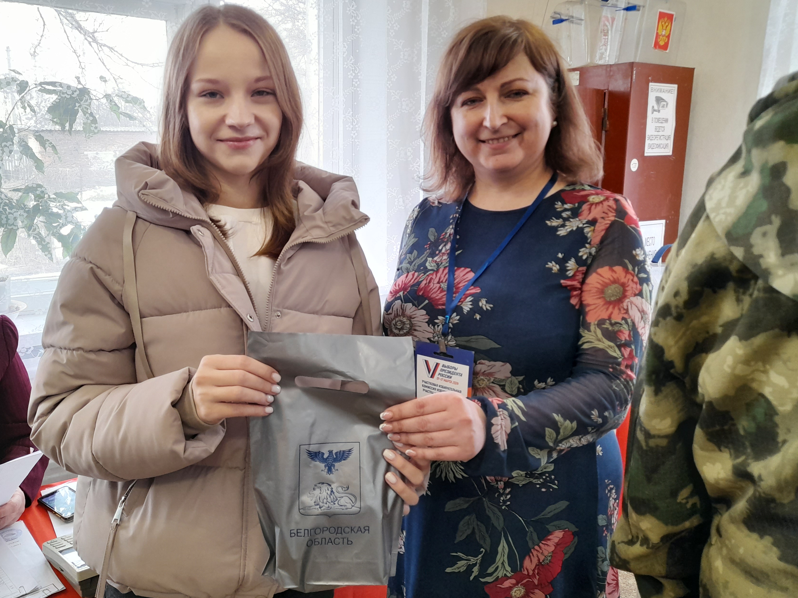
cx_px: 339
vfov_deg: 46.7
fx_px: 692
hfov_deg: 59.7
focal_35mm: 30
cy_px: 270
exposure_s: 1/50
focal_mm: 4.6
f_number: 2
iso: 100
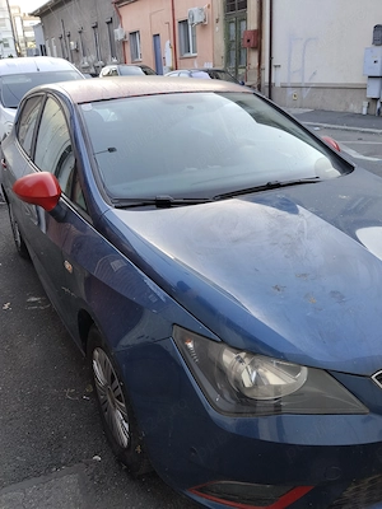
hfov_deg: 48.2
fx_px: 427
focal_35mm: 29
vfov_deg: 61.7
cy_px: 254
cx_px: 191
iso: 50
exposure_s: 1/100
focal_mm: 4.22
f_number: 1.8
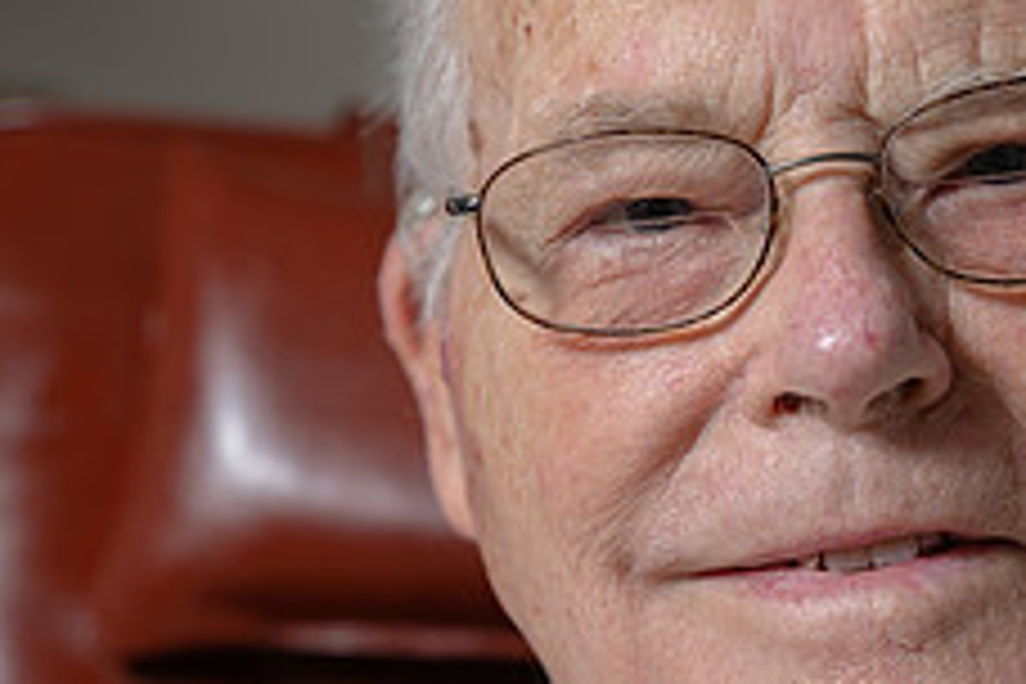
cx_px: 757
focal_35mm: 146
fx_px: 4161
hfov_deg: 14.0
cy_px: 478
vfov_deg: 9.4
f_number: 2.8
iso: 200
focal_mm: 54.3
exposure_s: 1/160
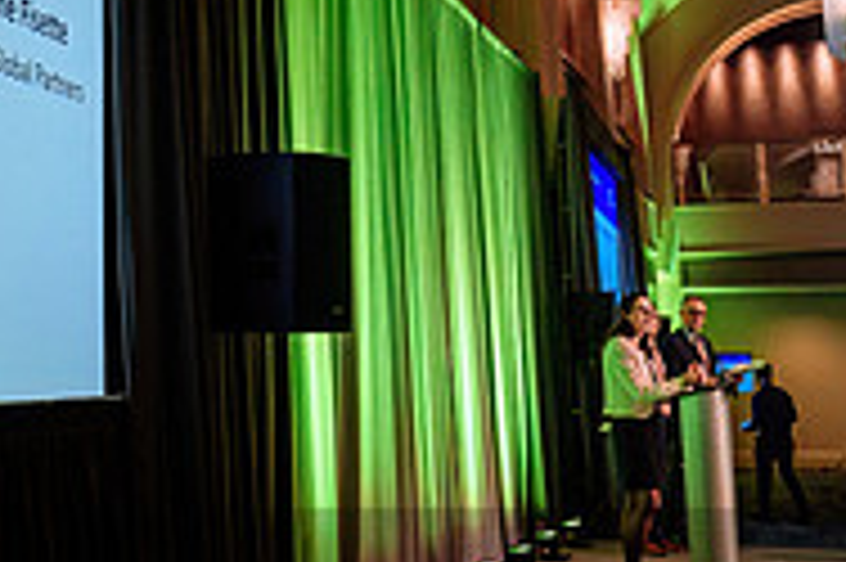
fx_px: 1831
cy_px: 43
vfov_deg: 17.2
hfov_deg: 25.2
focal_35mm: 78
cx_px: 76
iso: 1000
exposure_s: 1/200
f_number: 4
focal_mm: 25
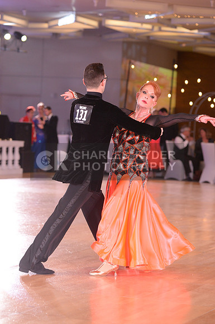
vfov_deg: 18.3
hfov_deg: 12.2
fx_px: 1006
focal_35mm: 112
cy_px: 162
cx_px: 108
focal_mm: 112
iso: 2500
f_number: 4.5
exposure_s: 1/250
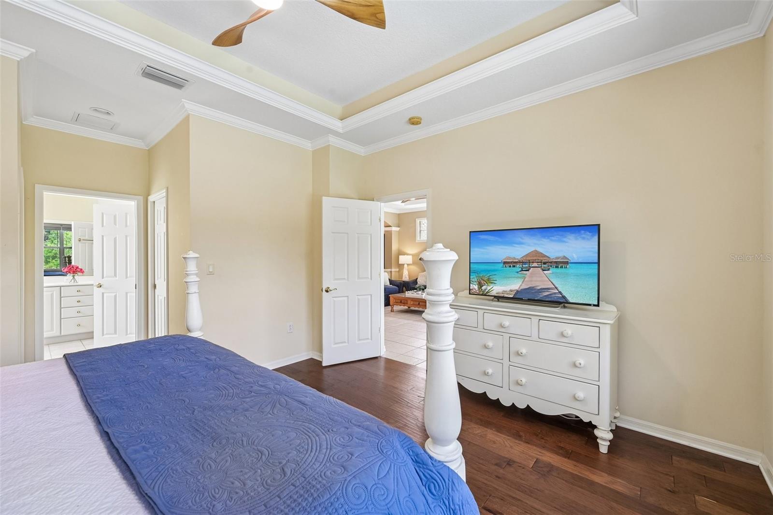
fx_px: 301
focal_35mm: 14
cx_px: 386
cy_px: 258
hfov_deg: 104.3
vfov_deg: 81.2
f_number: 8
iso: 400
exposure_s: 1/20
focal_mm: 14
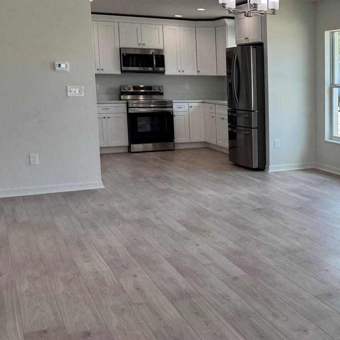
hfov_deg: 32.4
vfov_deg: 35.3
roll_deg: -0.8
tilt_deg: -8.8
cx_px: 343
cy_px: 160
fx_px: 533
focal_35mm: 48
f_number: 1.78
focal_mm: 6.76
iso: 80
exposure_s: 1/368
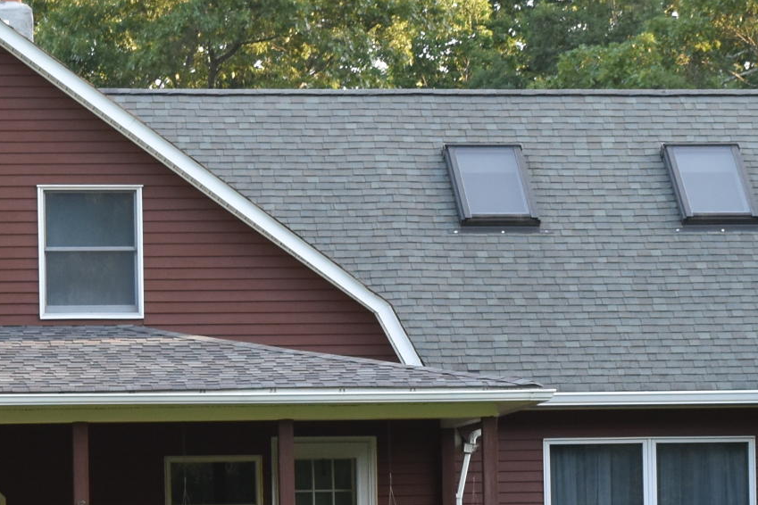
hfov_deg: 7.8
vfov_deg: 5.2
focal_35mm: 265
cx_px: 662
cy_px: 499
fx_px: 5579
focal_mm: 50
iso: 400
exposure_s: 1/200
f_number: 7.1
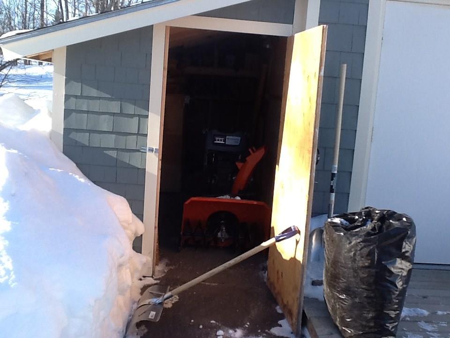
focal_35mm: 44
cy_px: 169
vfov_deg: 32.9
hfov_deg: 42.9
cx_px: 225
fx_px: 572
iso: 40
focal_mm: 2.03
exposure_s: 1/338
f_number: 2.4
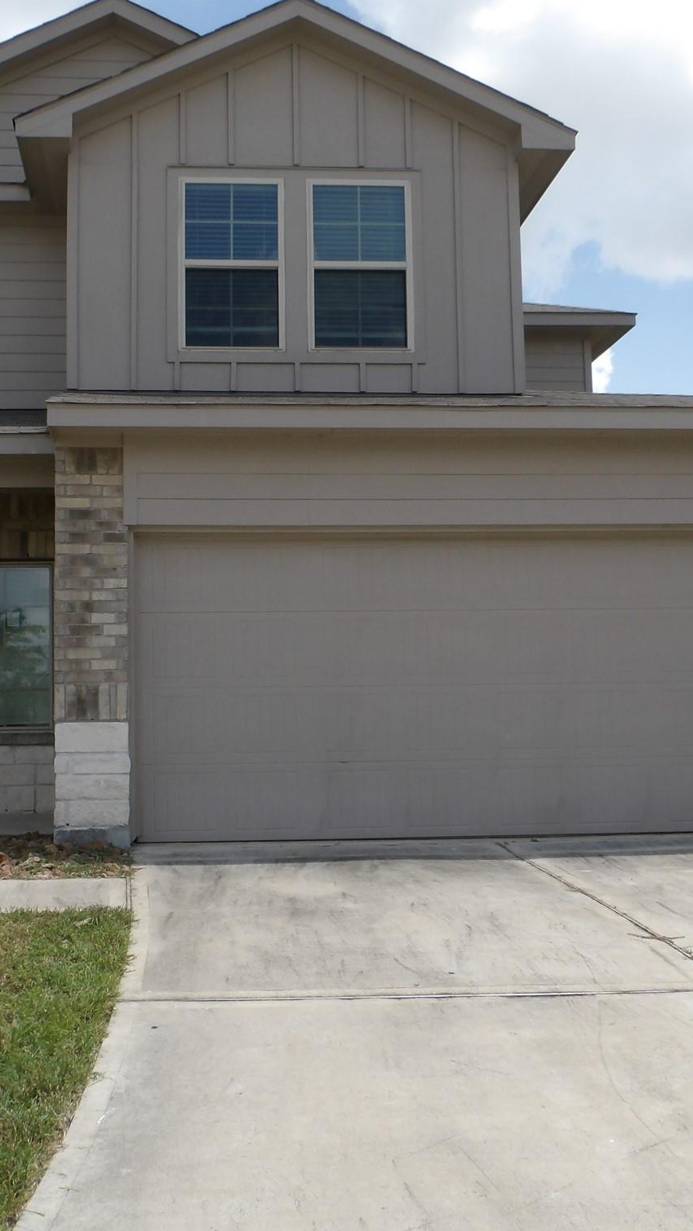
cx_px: 220
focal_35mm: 34
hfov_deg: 34.3
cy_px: 623
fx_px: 1111
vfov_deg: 58.0
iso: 100
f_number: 4.1
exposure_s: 1/671
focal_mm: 4.2
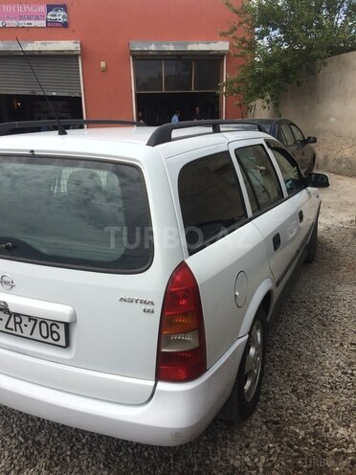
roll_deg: +2.7
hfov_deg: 48.2
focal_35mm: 29
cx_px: 178
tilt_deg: -18.0
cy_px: 238
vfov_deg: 61.7
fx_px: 398
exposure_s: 1/2283
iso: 32
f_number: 2.2
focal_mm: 4.15
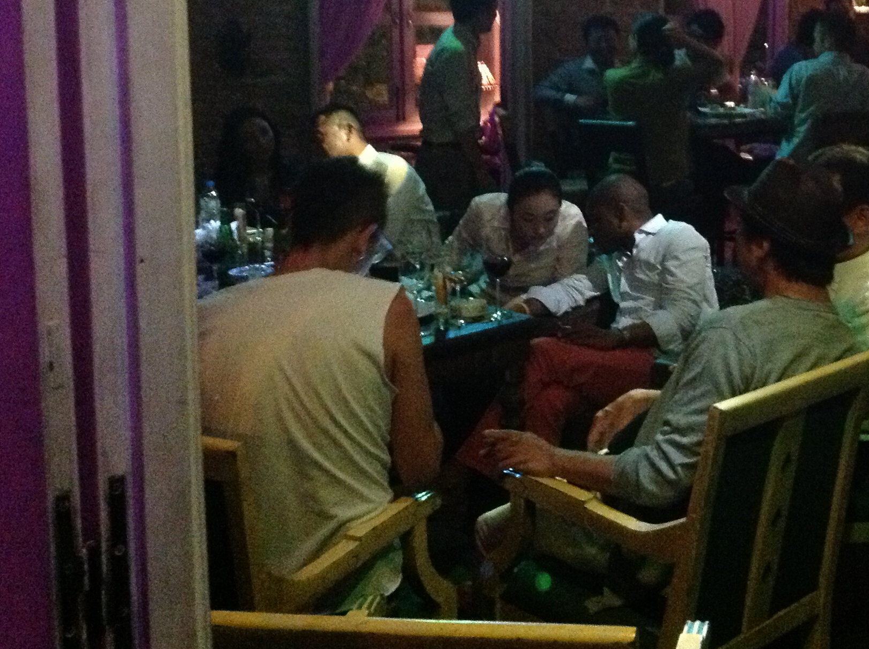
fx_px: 1404
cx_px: 660
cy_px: 150
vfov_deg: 25.7
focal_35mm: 56
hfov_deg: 33.6
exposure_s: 1/15
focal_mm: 4.28
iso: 800
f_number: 2.4
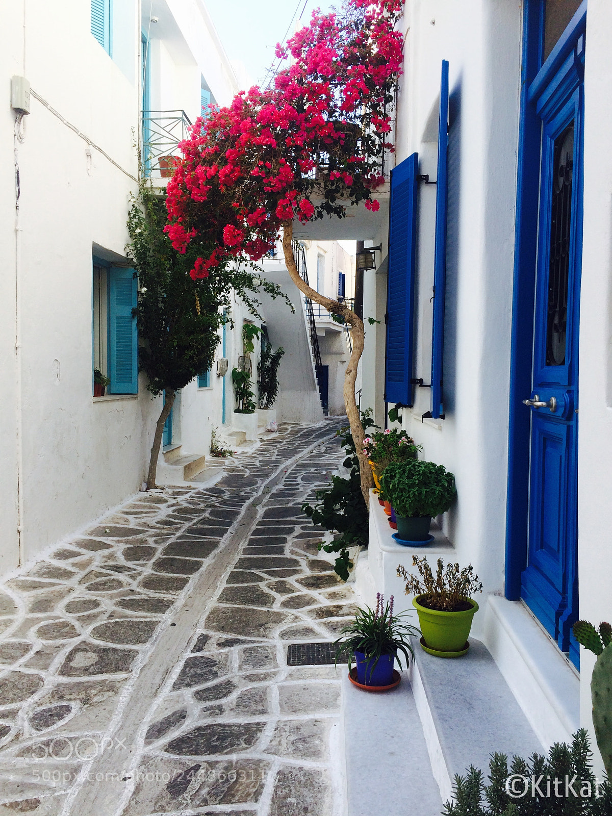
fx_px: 684
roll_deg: -0.6
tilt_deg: -3.9
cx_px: 306
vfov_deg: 61.7
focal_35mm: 29
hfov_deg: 48.2
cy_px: 408
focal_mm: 4.15
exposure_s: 1/774
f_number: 2.2
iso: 32
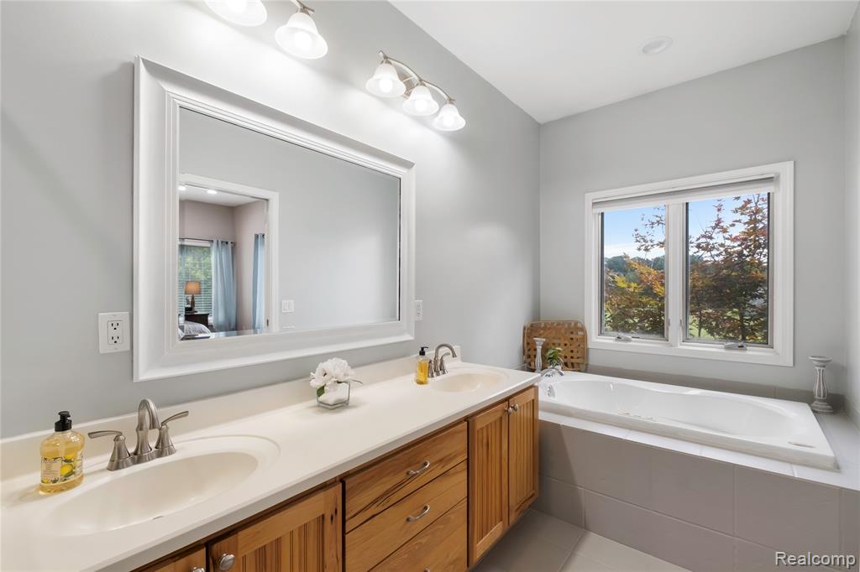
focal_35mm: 15
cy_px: 286
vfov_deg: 77.3
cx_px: 430
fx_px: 358
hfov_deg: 100.4
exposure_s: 1/8
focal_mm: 10
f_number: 8
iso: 400
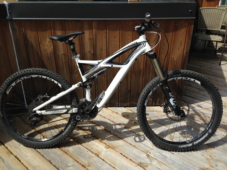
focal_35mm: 33
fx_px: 216
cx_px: 114
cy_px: 85
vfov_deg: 42.9
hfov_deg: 55.4
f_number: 2.4
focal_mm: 4.12
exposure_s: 1/1642
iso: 50
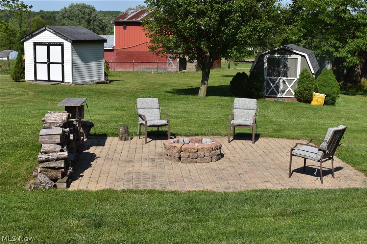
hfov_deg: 37.9
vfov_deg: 25.8
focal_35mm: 52
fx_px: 535
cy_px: 122
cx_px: 184
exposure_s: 1/400
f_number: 10
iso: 200
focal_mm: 35
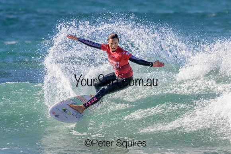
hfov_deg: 2.1
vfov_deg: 1.4
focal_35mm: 1000
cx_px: 116
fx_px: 6418
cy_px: 77
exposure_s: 1/2500
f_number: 11
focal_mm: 1000
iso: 1800
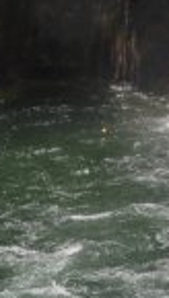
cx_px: 183
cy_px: 54
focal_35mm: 233
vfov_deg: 9.2
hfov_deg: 5.2
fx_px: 1849
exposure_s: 1/160
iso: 250
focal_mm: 18
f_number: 11
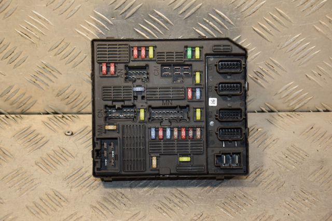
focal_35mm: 87
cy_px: 110
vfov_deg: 15.7
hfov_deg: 23.4
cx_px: 166
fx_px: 802
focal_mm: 58
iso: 800
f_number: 5
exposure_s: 1/160
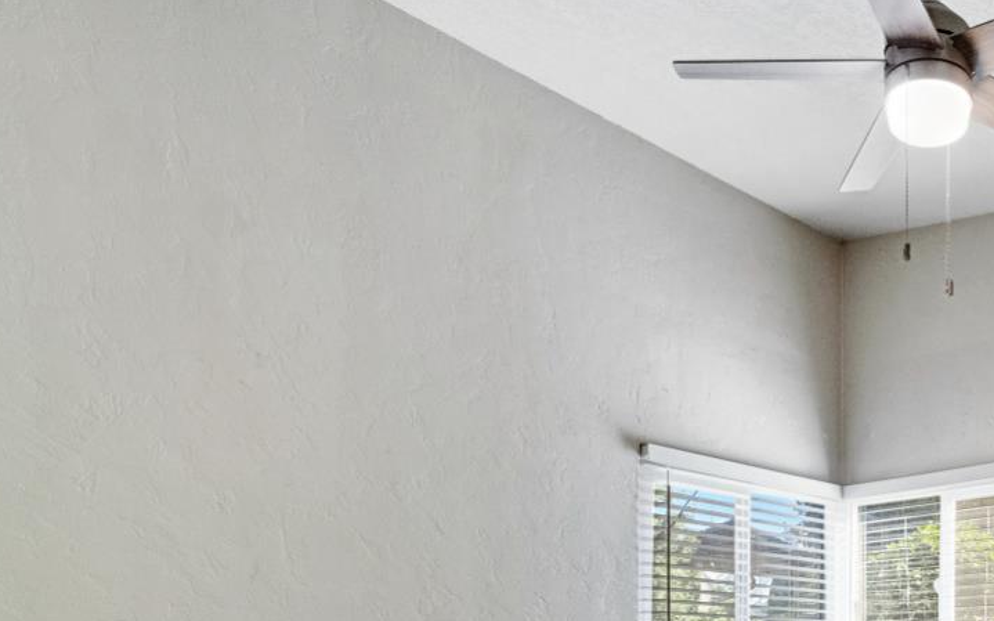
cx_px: 907
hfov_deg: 48.9
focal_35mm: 35
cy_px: 663
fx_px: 950
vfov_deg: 32.4
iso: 400
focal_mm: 11
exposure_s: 1/25
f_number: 8
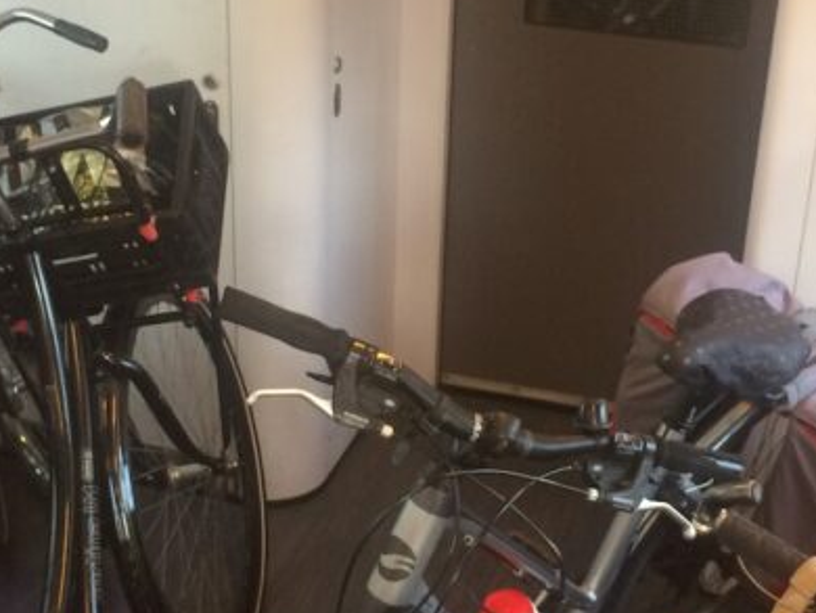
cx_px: 440
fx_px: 1533
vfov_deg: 22.6
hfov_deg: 29.8
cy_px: 318
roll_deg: -1.6
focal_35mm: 65
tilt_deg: -24.7
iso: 125
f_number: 2.2
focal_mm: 4.15
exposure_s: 1/33
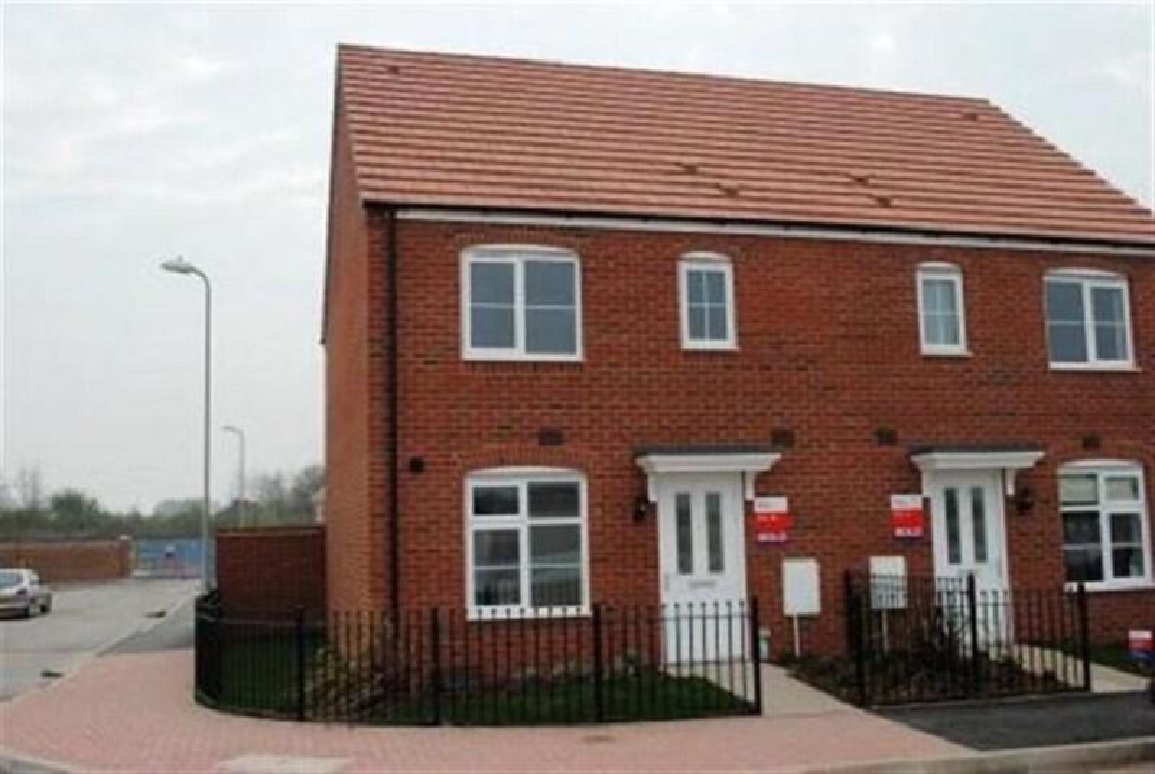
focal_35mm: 36
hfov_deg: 53.1
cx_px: 578
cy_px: 387
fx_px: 1157
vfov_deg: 37.0
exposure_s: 1/200
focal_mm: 24
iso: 100
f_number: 7.1
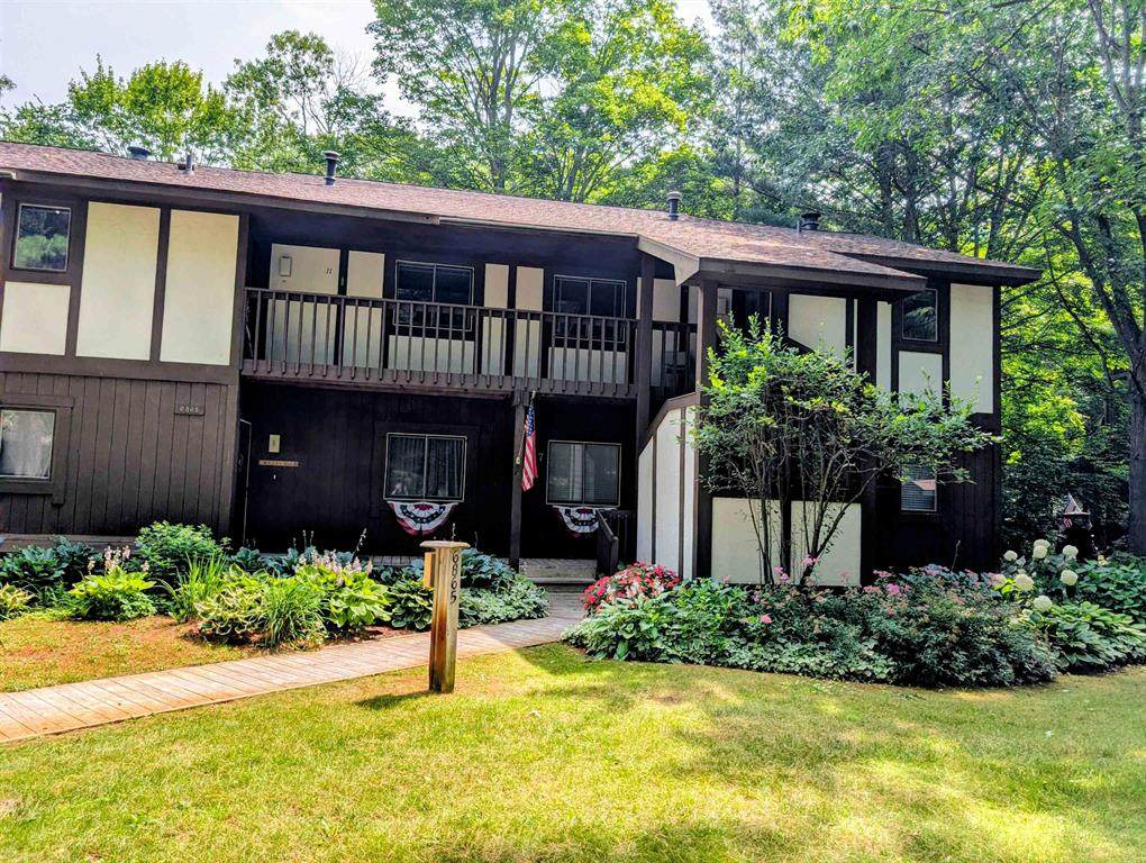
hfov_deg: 71.5
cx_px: 573
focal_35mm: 24
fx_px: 796
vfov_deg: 56.9
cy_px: 432
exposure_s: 1/1280
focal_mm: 6.9
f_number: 1.68
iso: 22
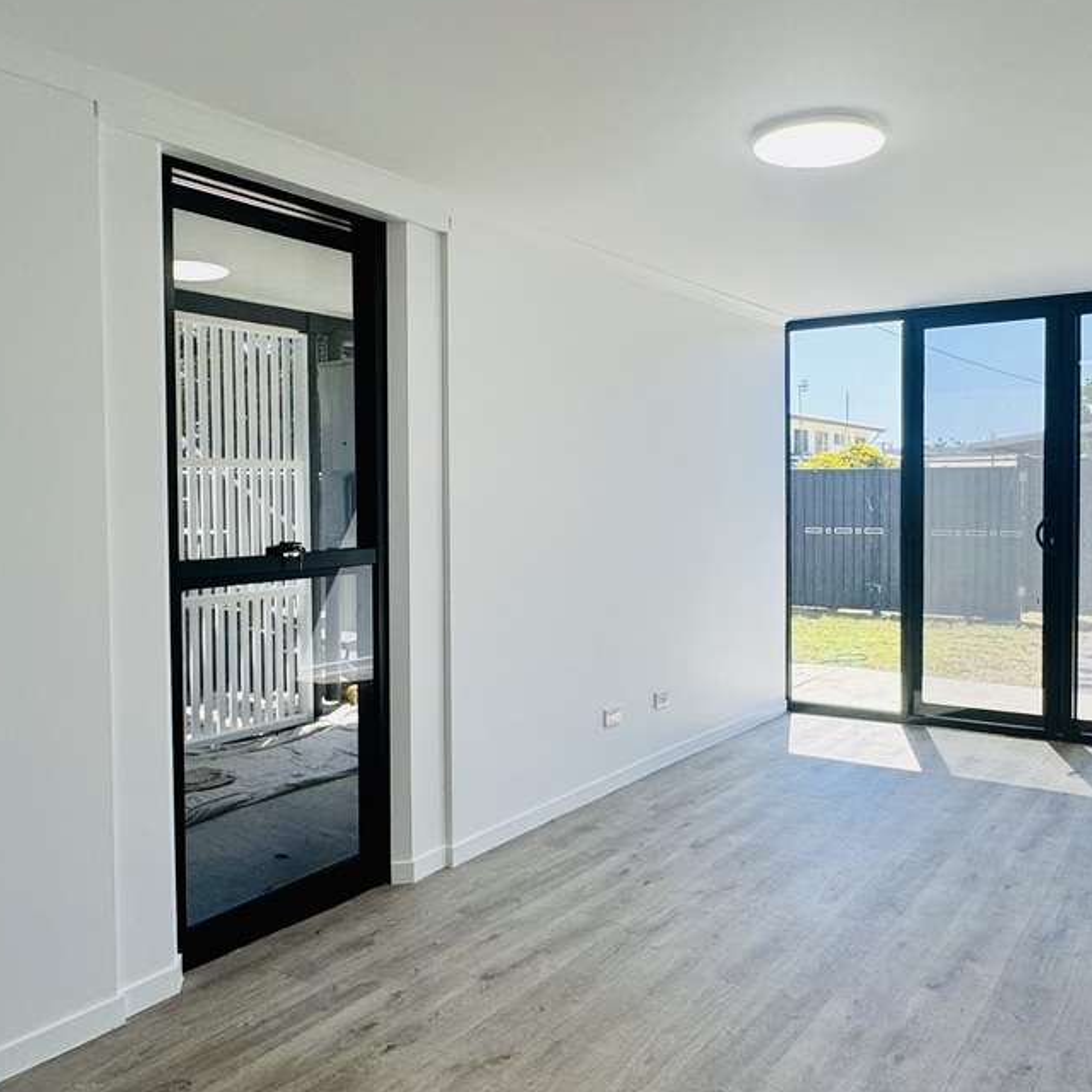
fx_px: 1035
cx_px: 575
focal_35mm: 29
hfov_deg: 55.6
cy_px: 526
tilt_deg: -1.5
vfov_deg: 55.6
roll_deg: +0.5
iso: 50
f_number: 2.2
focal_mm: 2.22
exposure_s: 1/99
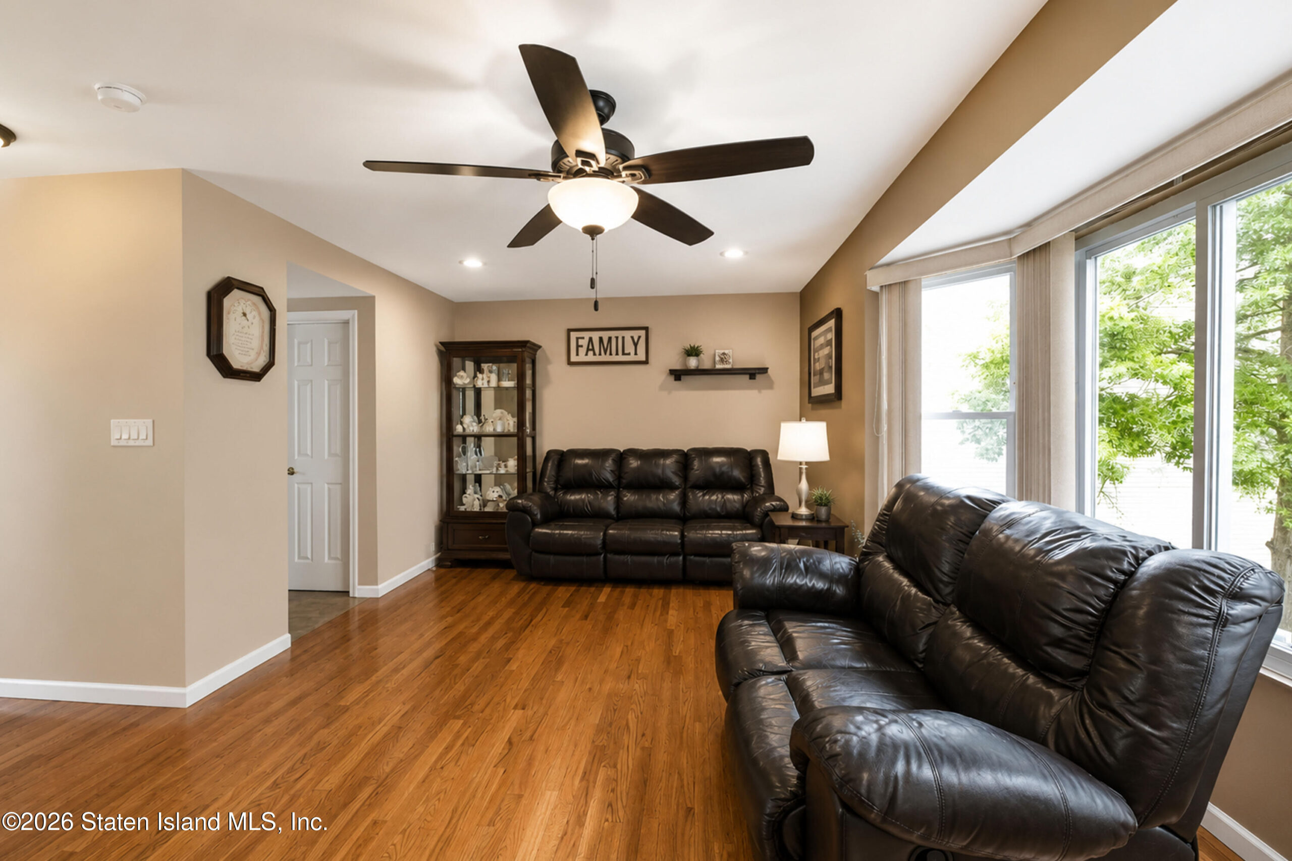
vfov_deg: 77.3
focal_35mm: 15
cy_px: 430
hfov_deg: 100.4
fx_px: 538
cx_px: 646
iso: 1600
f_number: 9
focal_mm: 10
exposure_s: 1/60
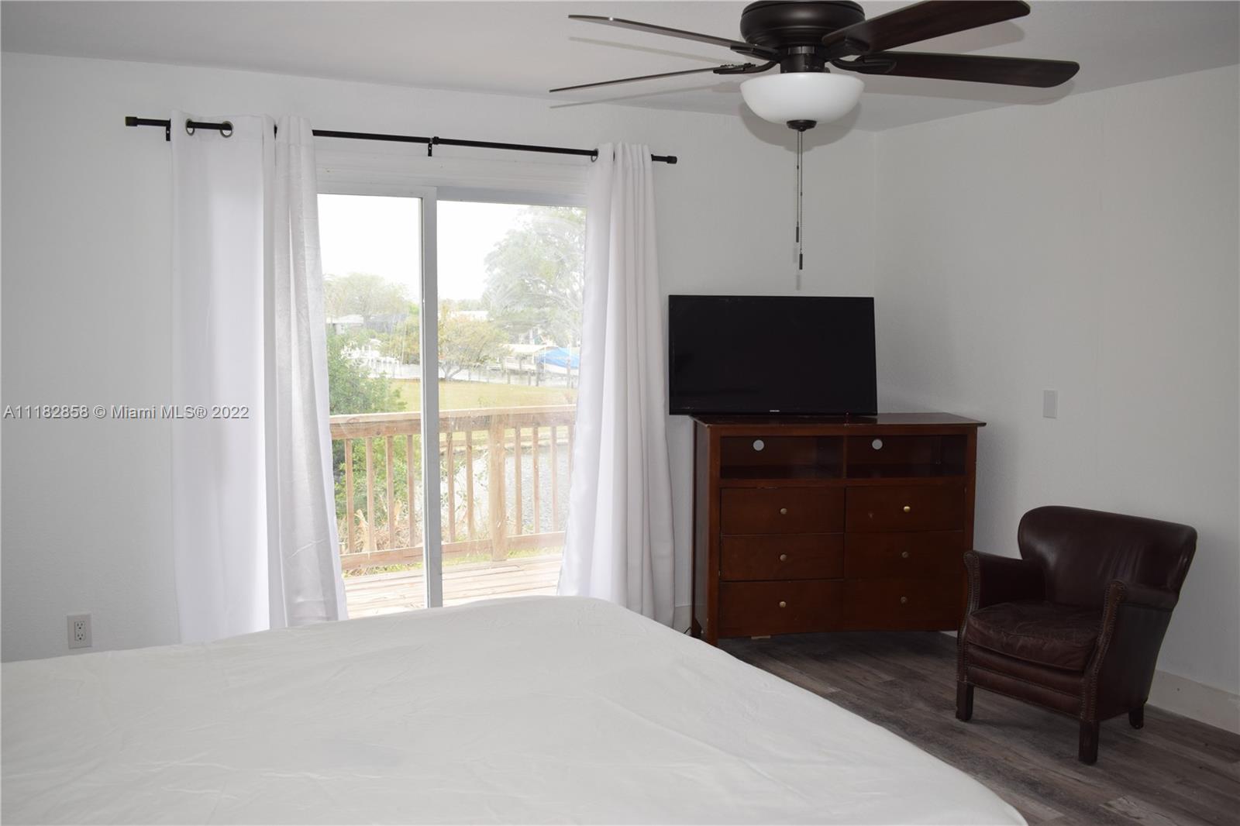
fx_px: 1136
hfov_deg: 57.2
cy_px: 413
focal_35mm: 33
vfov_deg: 40.0
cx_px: 620
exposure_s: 1/125
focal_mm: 22
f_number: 5.6
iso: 400
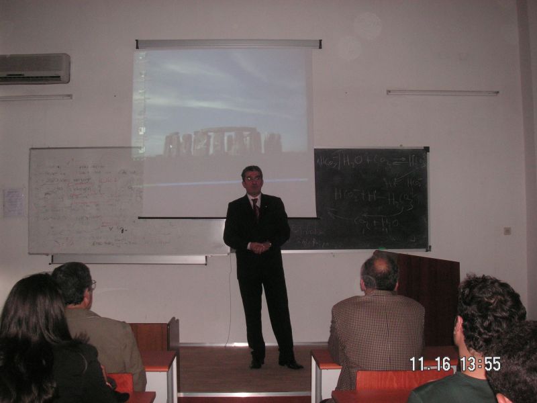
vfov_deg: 37.7
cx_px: 268
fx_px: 589
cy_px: 202
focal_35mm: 38
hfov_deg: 49.0
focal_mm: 6.3
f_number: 3.3
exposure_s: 1/45
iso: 160
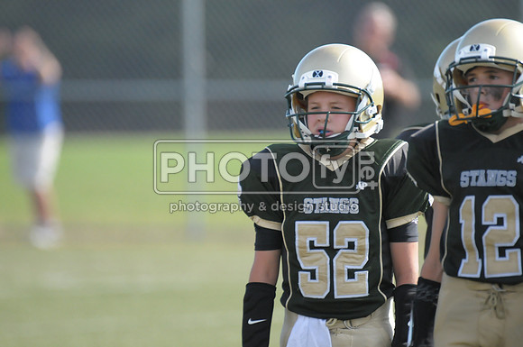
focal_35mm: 570
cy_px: 174
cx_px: 262
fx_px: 8269
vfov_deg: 2.4
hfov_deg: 3.6
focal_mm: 380
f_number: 4
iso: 1600
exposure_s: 1/4000
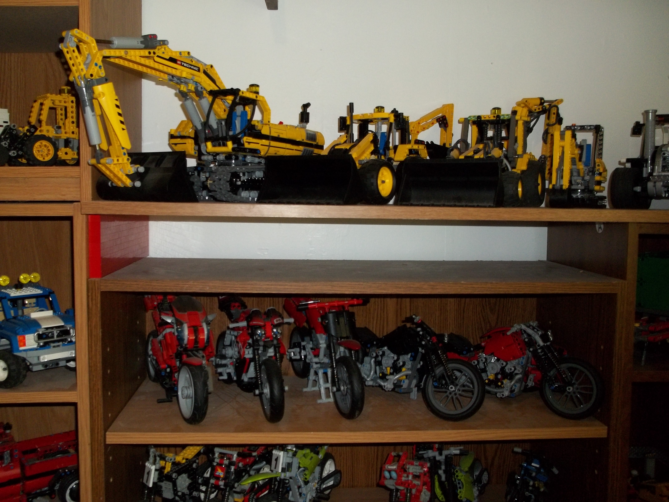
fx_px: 638
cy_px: 251
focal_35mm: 33
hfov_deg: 55.4
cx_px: 334
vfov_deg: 42.9
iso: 160
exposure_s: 1/30
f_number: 3.3
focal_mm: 5.9
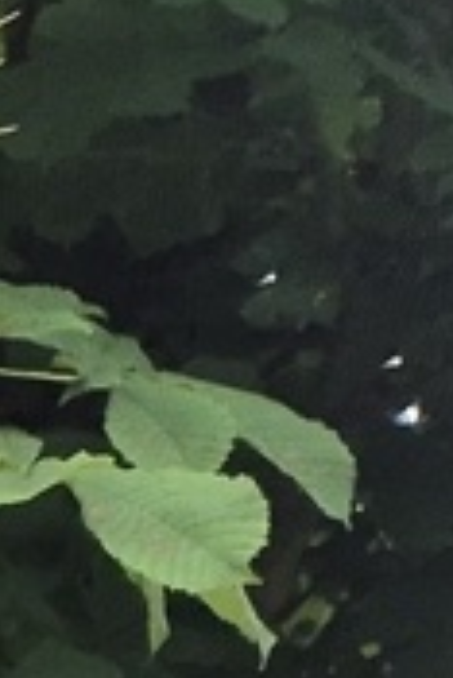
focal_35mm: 219
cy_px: 2049
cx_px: -2548
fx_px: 4125
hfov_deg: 4.3
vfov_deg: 8.0
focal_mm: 5.4
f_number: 1.8
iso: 25
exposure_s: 1/180
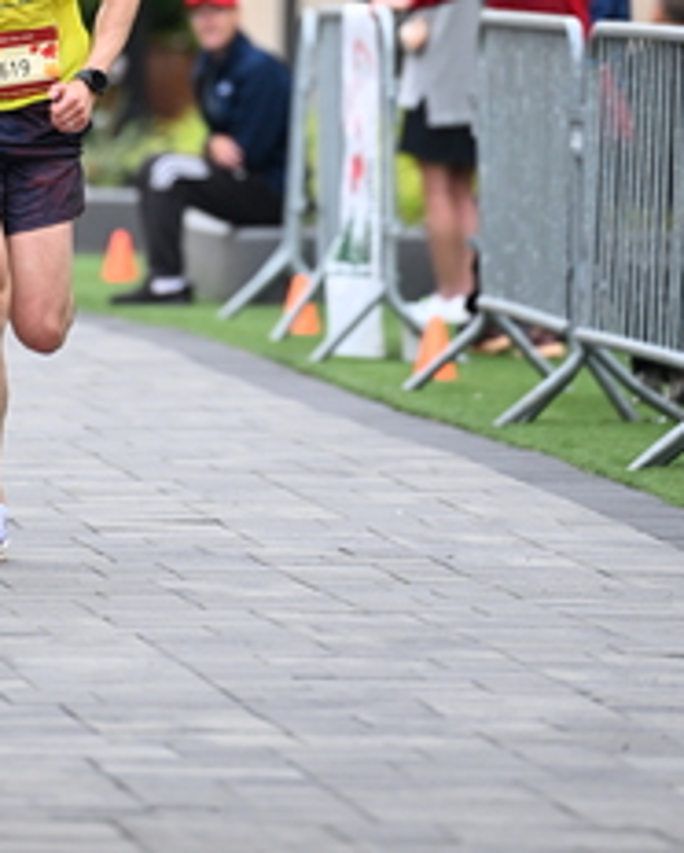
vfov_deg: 4.3
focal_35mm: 445
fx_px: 11246
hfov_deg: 3.5
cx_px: 189
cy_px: 40
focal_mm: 200
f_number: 2.8
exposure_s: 1/1600
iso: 1000
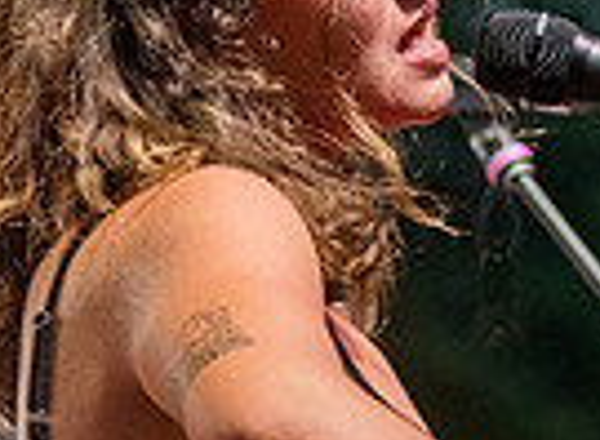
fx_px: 10816
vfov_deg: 2.3
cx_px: 828
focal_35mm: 629
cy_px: 124
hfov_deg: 3.2
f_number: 4
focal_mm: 120
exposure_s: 1/320
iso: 4000
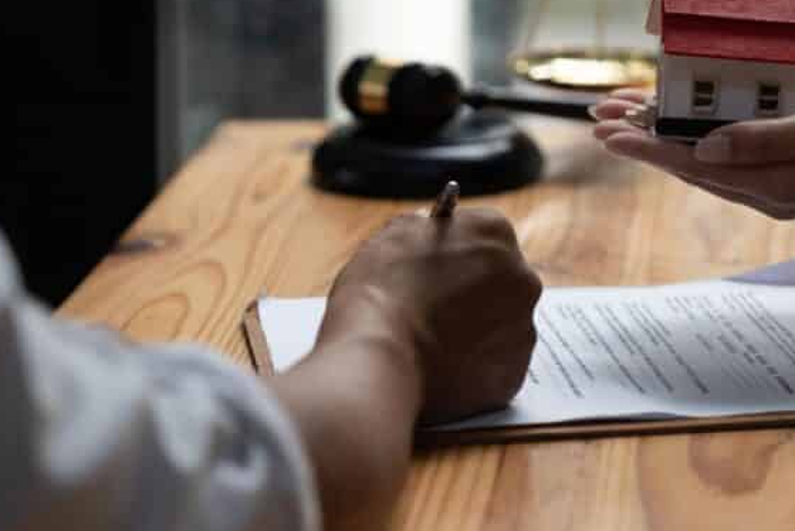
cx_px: 528
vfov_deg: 10.7
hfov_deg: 16.0
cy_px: 180
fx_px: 2828
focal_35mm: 128
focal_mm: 70
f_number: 2.8
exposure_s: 1/320
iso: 320
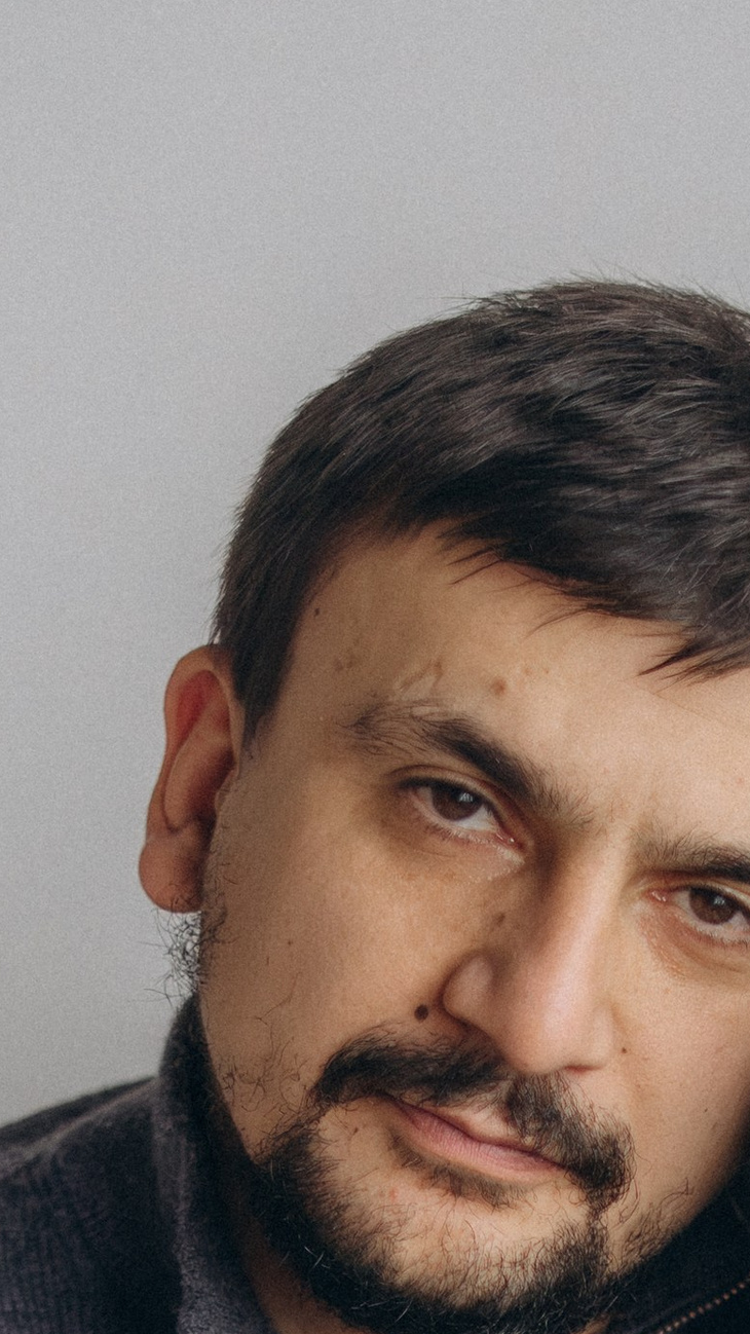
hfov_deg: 7.7
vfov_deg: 13.3
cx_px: 938
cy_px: 1794
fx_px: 5481
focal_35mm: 155
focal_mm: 50
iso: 2000
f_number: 1.8
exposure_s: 1/800
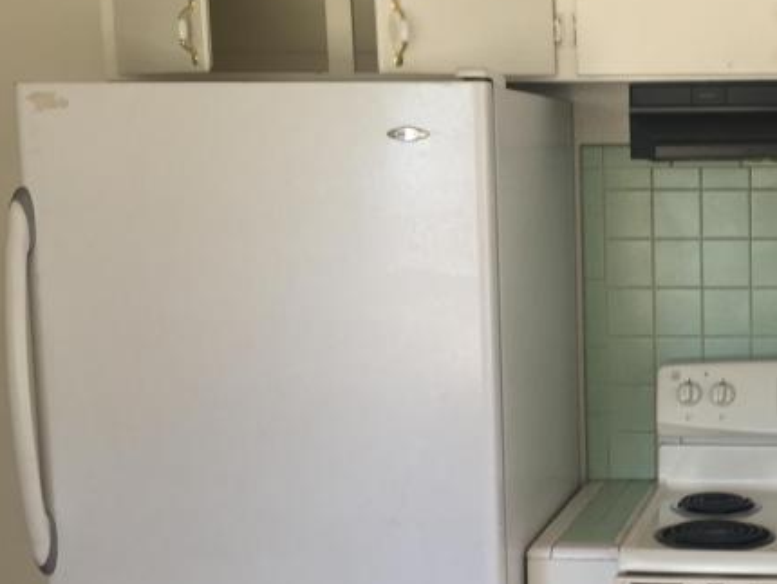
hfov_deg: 26.6
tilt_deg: -7.3
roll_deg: +1.0
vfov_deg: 21.3
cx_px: 777
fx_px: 1550
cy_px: 378
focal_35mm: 69
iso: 32
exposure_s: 1/60
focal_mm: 4.15
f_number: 2.2
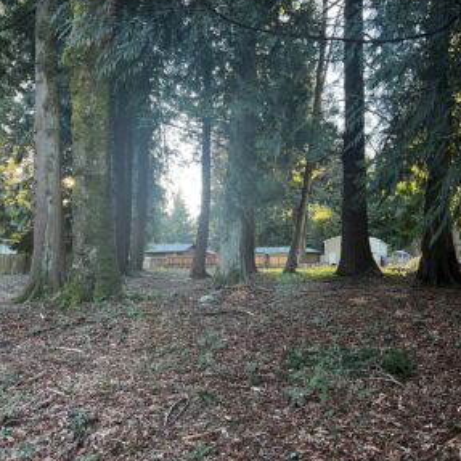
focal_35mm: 32
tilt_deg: +5.6
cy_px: 230
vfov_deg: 51.1
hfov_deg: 51.1
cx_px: 243
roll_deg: -1.2
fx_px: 482
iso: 125
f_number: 1.5
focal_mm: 5.7
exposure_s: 1/98
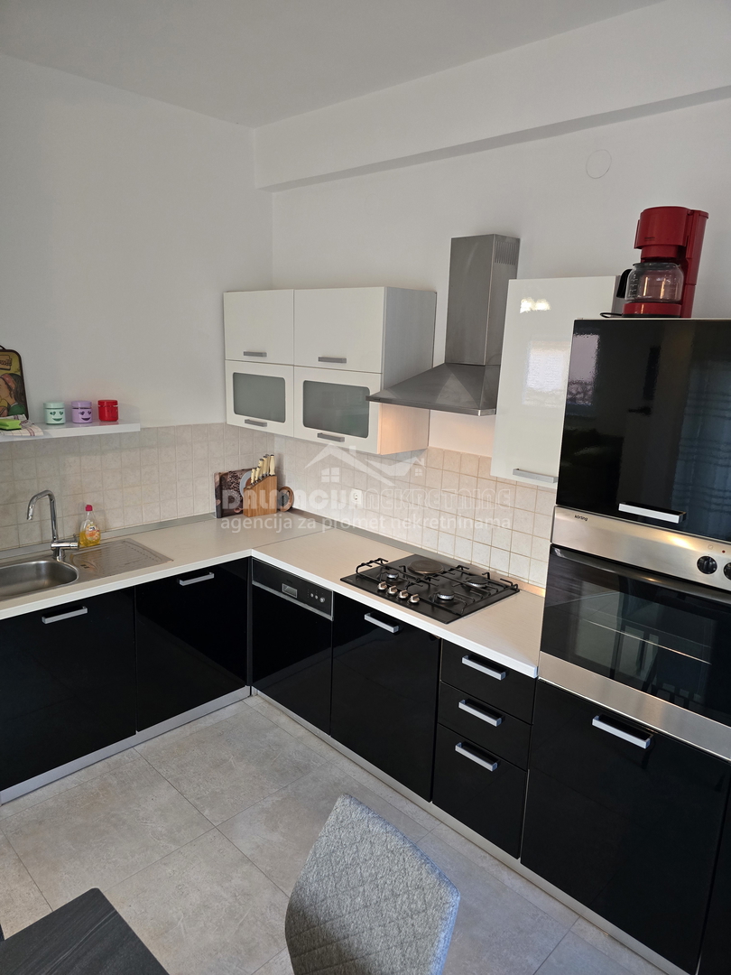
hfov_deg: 58.9
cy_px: 488
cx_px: 366
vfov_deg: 73.9
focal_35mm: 23
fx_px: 648
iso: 500
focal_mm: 6.3
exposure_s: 1/100
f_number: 1.7
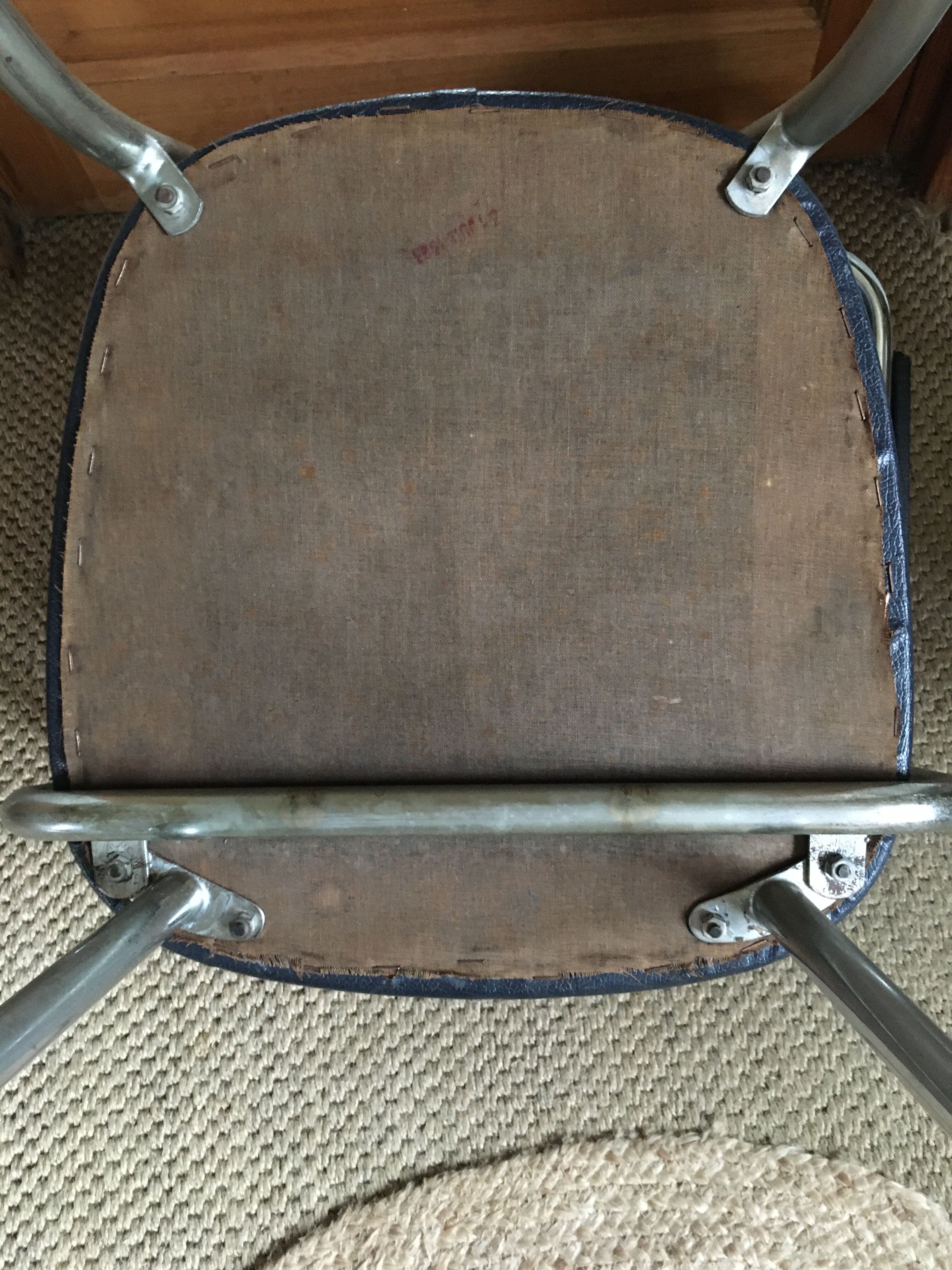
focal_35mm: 29
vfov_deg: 61.7
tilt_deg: -67.9
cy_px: 635
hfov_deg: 48.2
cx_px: 476
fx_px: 1063
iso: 400
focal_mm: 4.15
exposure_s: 1/17
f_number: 2.2
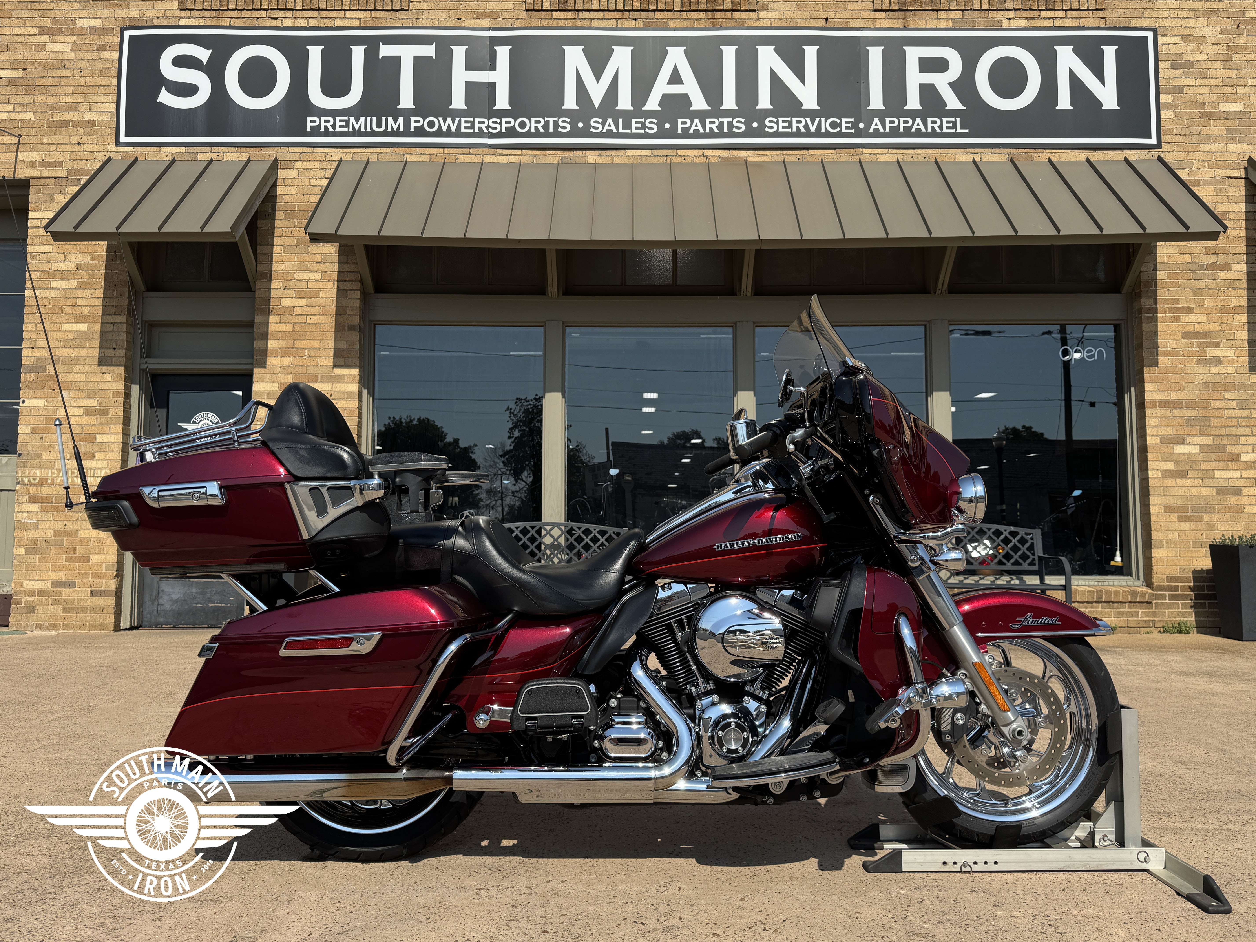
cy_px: 471
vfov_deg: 56.8
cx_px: 628
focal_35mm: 24
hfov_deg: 71.6
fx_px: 871
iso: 80
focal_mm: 6.76
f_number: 1.78
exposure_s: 1/4310
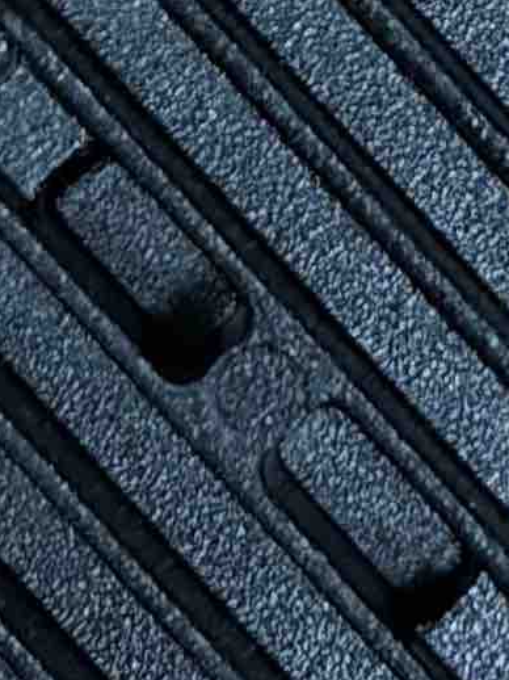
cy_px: -715
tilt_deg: -80.2
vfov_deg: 4.8
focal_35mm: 405
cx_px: 698
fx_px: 7947
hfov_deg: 3.7
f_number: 1.6
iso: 80
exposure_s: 1/60
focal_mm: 5.96
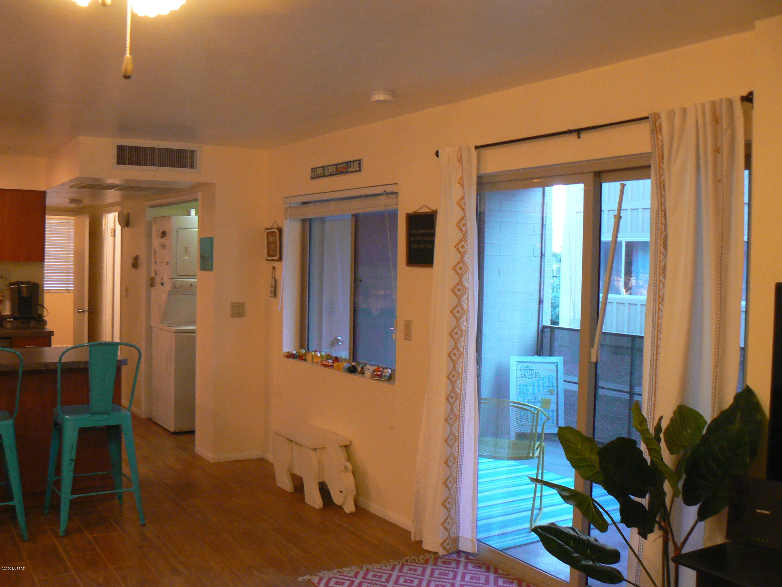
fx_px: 813
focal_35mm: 36
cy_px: 294
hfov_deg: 51.4
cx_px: 391
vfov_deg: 39.7
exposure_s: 1/20
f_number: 2.8
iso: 200
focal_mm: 6
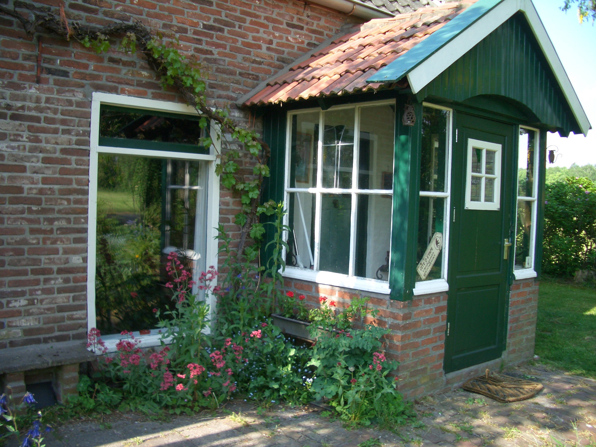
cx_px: 298
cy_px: 224
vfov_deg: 40.7
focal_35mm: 35
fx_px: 603
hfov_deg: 52.6
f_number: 2.6
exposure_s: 1/250
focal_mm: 5.8
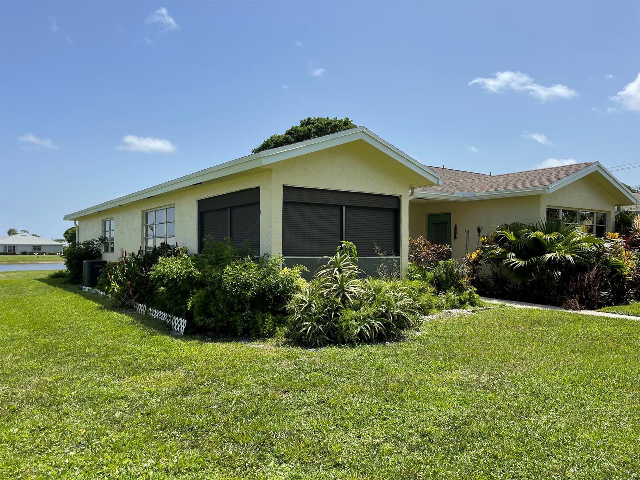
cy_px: 240
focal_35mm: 25
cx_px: 320
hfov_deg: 69.4
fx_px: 462
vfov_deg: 54.9
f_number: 1.6
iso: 32
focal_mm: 5.1
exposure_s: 1/3559
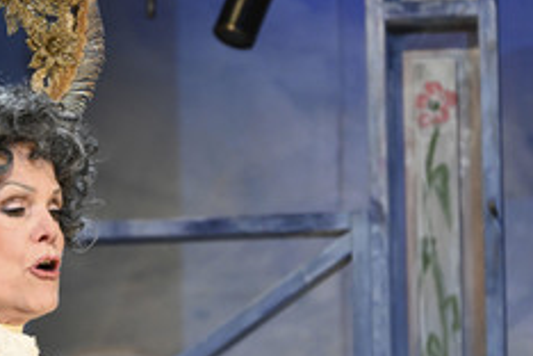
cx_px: 65
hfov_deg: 5.3
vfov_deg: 3.6
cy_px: 246
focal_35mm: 385
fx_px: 5700
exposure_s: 1/200
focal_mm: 200
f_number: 6.3
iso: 3200
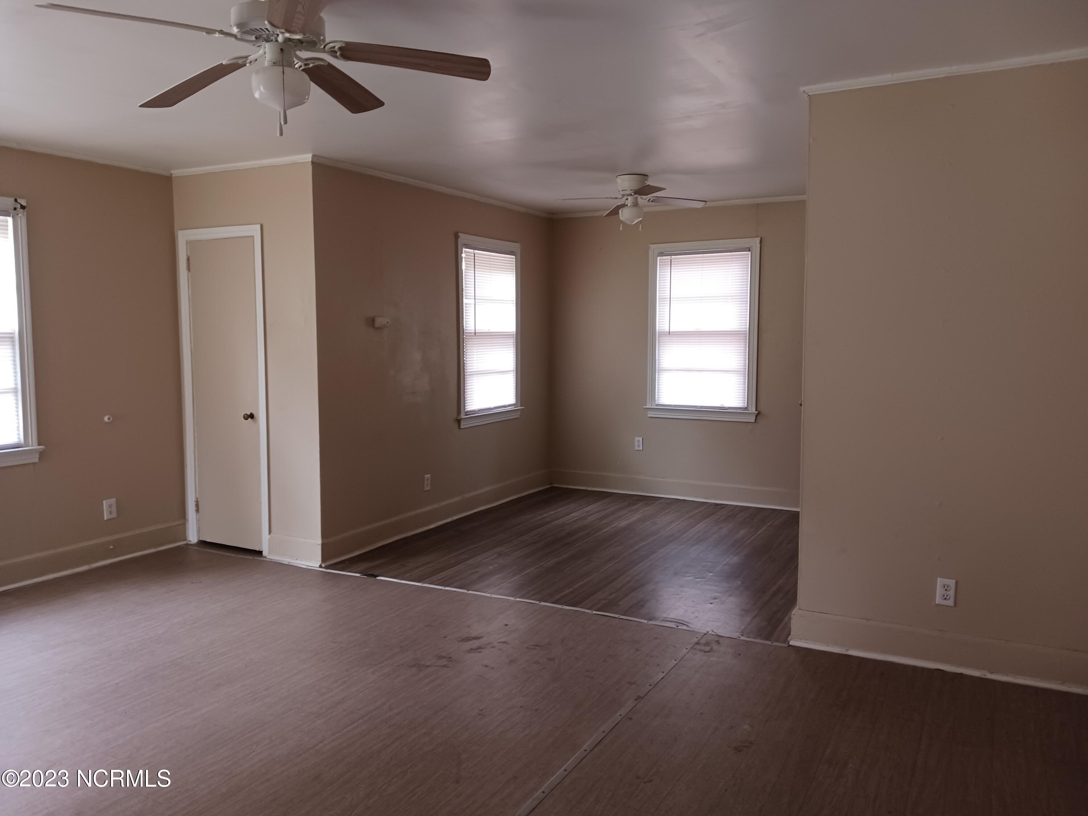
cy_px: 408
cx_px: 544
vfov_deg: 51.4
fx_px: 849
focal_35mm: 27
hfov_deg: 65.3
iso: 250
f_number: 1.8
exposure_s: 1/25
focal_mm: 4
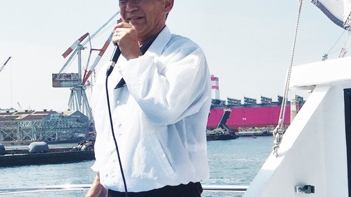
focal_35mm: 75
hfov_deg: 27.2
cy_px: 126
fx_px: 698
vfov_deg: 16.0
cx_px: 320
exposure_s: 1/3663
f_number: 2.2
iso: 25
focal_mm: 4.15
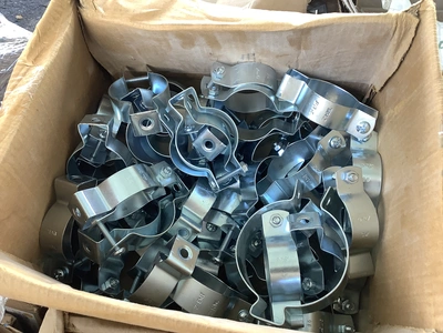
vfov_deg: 45.4
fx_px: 397
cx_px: 222
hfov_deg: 58.4
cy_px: 166
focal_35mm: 31
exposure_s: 1/60
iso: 64
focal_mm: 3.3
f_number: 2.4
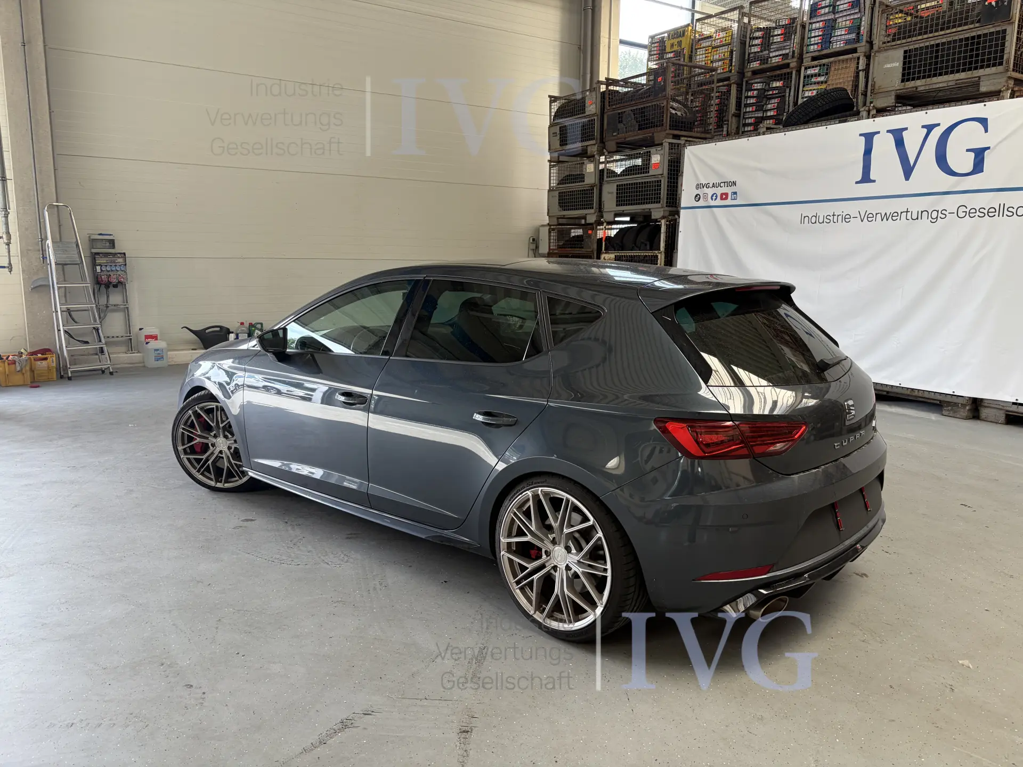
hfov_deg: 67.3
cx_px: 512
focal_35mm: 26
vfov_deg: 53.1
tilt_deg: -7.8
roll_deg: +1.0
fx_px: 768
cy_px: 384
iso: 64
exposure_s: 1/122
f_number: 1.6
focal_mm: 5.96
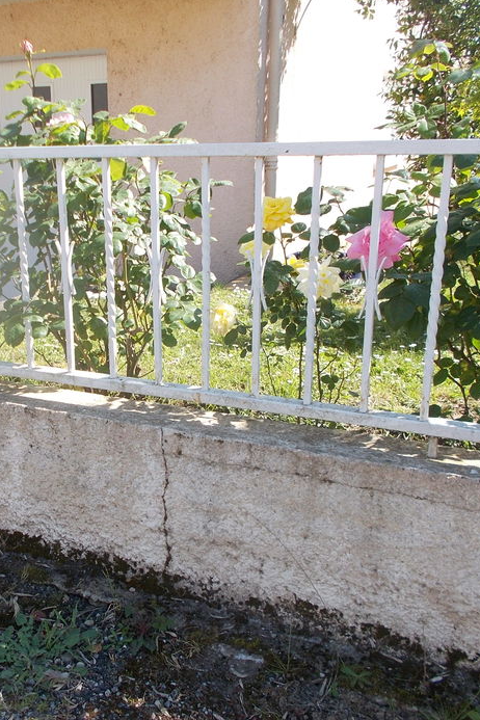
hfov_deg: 33.5
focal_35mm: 39
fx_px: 780
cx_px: 116
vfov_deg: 49.5
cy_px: 378
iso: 80
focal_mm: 4.6
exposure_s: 1/320
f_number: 3.2
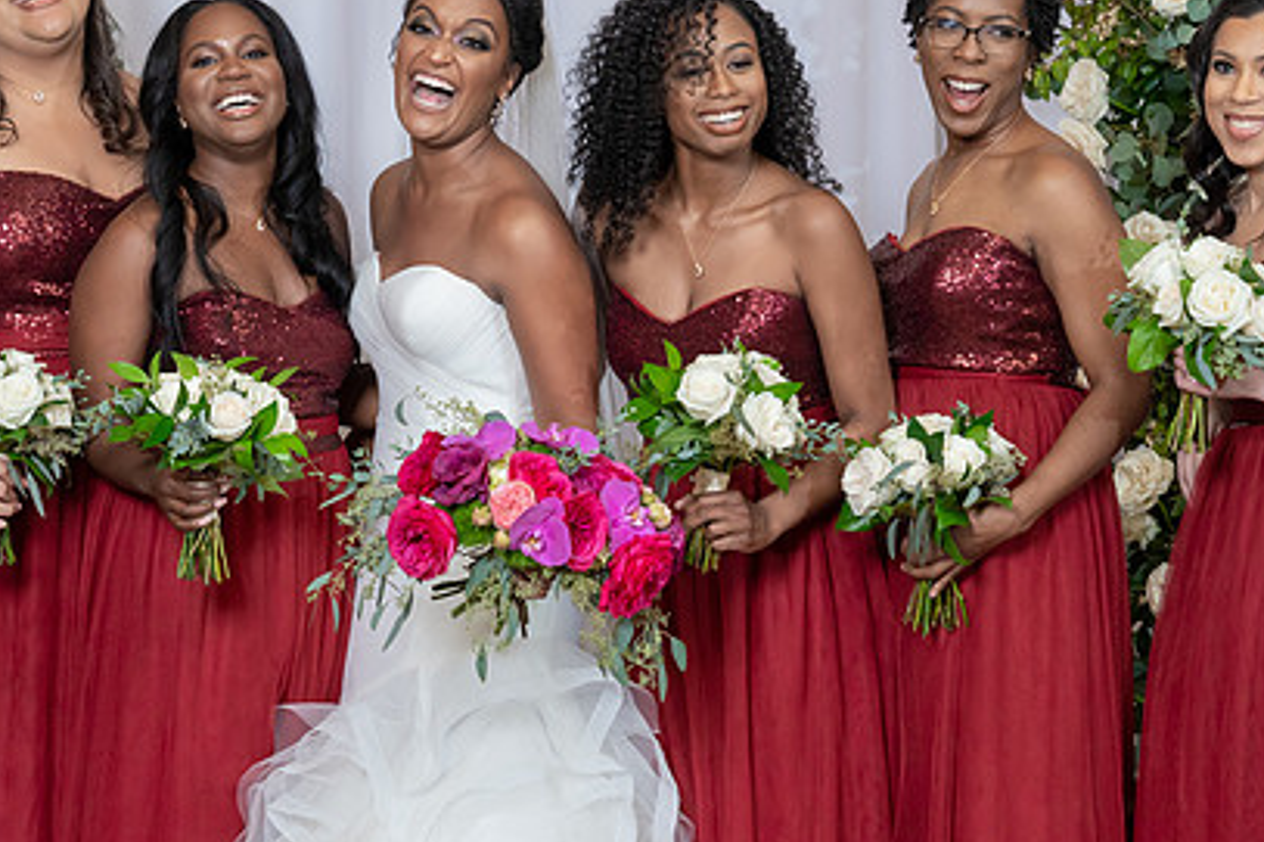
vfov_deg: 13.4
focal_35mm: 102
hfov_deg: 20.0
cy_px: 350
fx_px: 3580
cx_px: 558
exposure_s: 1/200
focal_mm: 67
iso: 2000
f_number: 5.6
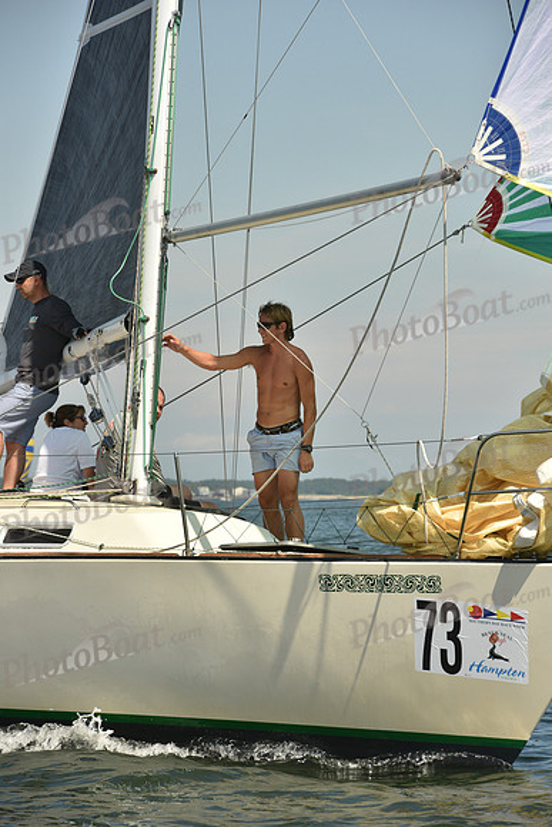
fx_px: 4597
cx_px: 276
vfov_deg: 10.3
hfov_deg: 6.9
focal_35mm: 200
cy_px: 414
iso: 320
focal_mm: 200
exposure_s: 1/1000
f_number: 10
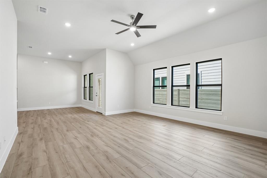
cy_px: 89
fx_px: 111
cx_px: 134
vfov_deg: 77.3
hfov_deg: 100.4
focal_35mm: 15
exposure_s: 1/125
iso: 400
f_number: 8
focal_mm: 10
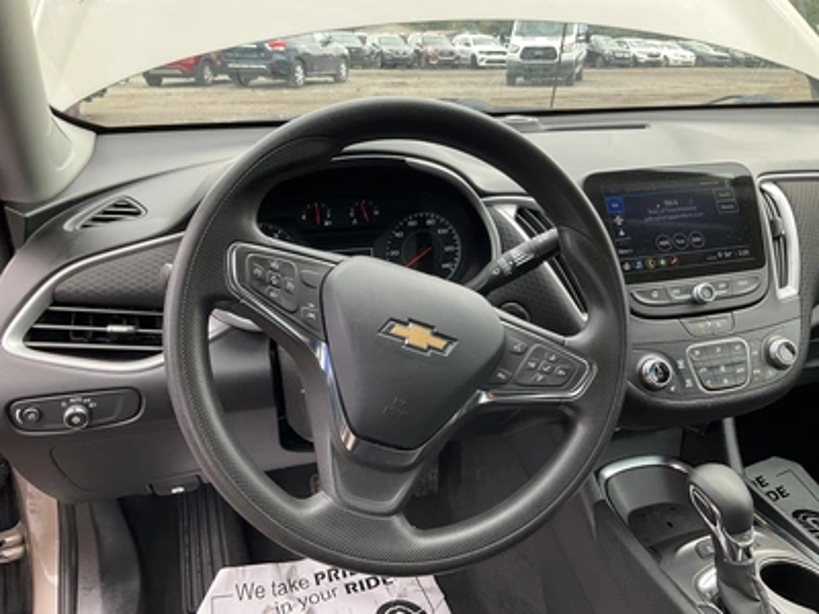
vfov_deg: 48.2
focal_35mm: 29
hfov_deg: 61.7
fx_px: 686
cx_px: 410
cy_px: 307
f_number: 1.8
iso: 25
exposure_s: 1/122
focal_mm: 3
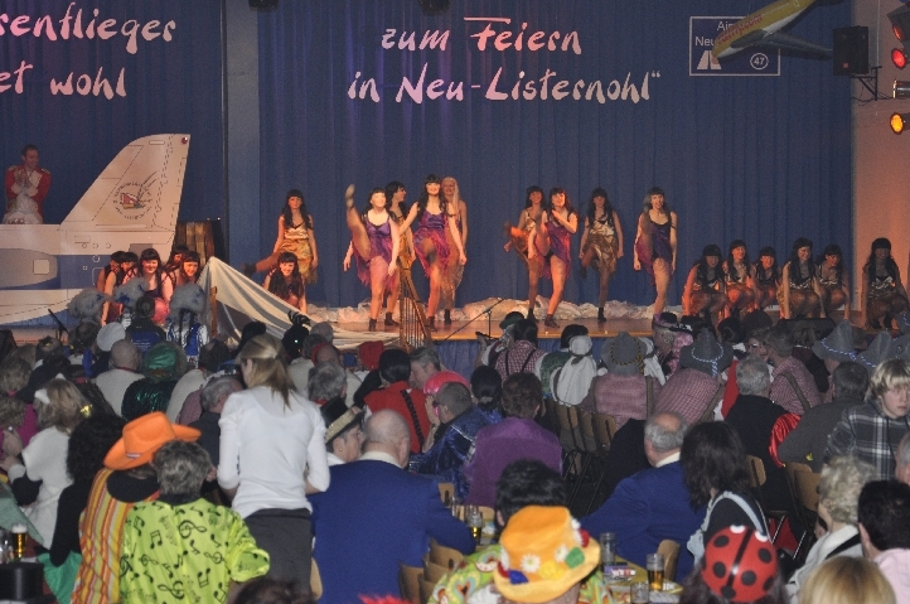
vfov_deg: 13.2
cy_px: 272
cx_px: 487
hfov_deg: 19.9
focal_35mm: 103
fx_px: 2600
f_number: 5.3
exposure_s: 1/60
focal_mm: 62
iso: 400
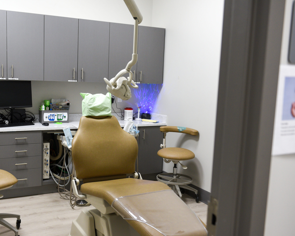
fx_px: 332
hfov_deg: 47.5
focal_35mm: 38
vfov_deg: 39.2
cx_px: 110
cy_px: 121
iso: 800
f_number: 4
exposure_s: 1/125
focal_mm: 32
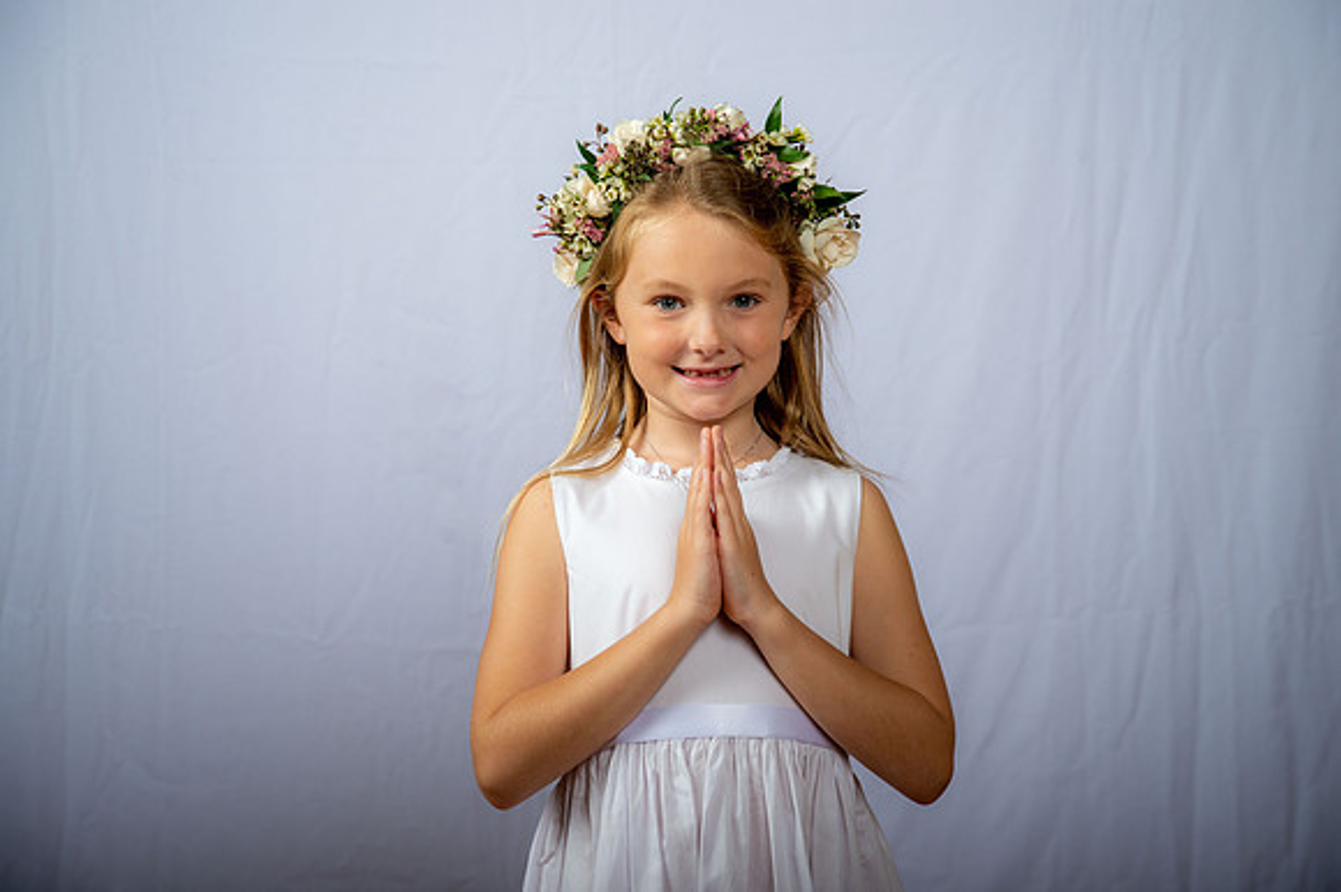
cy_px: 446
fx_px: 2606
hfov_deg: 28.9
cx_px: 670
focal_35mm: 70
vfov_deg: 19.4
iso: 250
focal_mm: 70
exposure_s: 1/200
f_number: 6.3
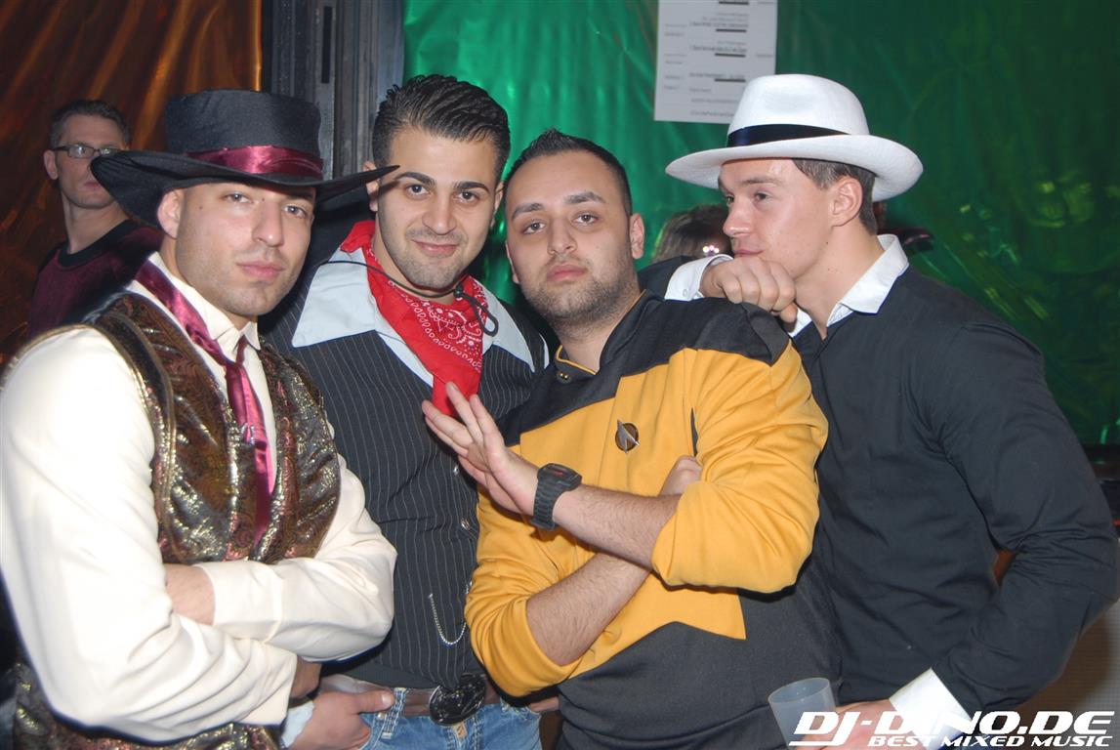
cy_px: 375
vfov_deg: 28.2
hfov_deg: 41.1
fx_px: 1495
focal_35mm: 48
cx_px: 560
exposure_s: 1/5
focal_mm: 32
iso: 200
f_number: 5.6
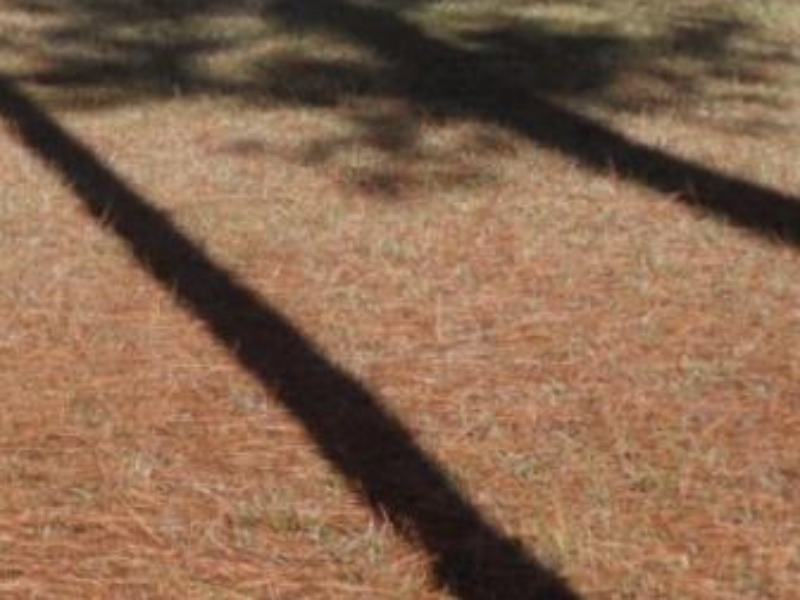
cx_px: -76
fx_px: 2889
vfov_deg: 11.6
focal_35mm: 125
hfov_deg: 15.4
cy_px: -121
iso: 80
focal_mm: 6.8
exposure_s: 1/750
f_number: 3.7
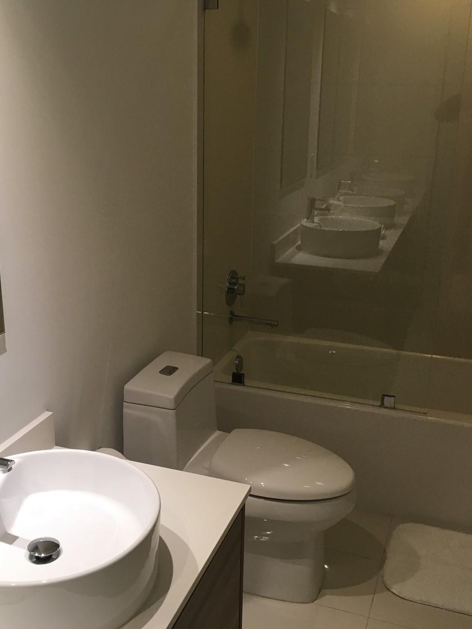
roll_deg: -0.2
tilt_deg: -18.3
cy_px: 313
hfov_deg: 36.8
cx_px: 222
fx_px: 709
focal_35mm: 39
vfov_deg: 47.9
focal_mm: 4.15
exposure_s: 1/30
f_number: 2.2
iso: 40
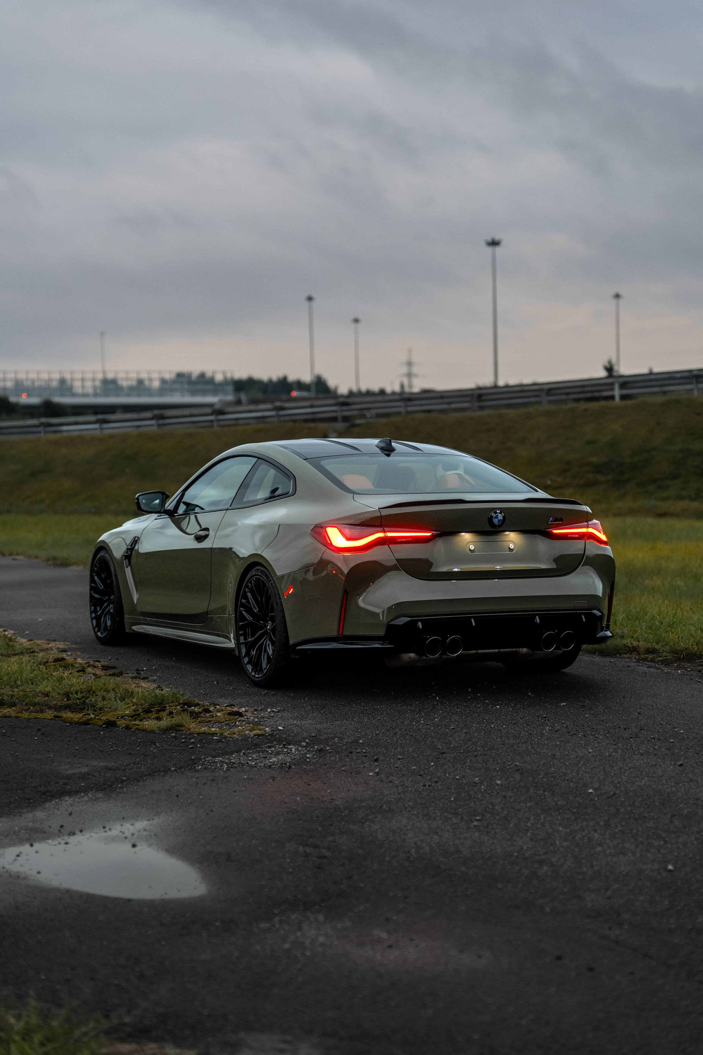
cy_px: 528
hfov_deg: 21.2
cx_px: 352
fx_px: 1875
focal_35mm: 64
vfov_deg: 31.4
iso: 500
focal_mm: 64
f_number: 2
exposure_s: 1/100
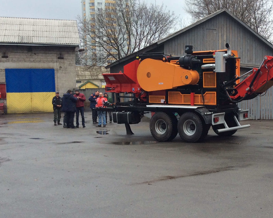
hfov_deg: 35.6
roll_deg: +2.2
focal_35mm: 51
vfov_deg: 29.7
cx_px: 214
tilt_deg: -8.1
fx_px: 412
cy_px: 123
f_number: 2.4
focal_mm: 3.3
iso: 32
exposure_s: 1/497
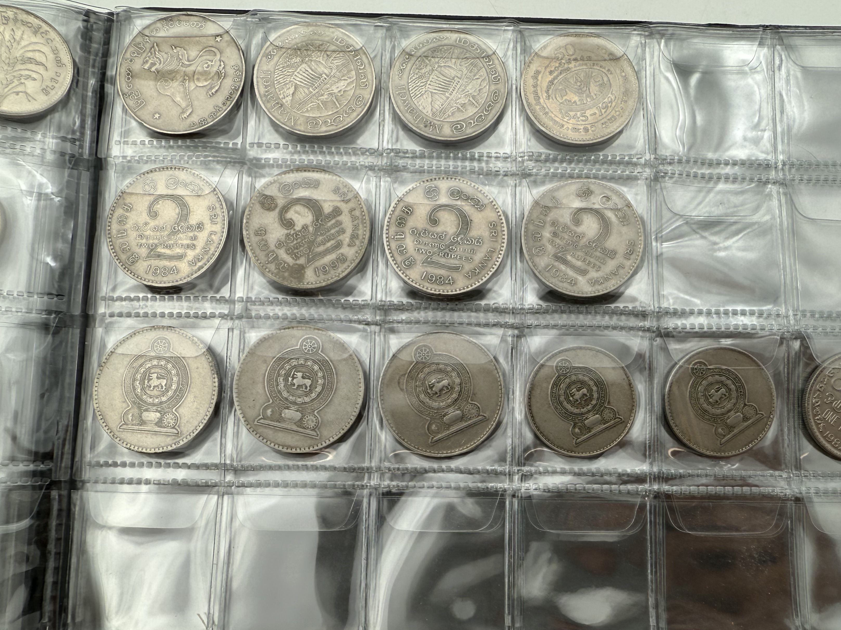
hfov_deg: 59.3
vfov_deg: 46.7
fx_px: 729
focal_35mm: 30
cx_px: 517
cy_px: 354
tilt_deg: -81.1
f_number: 2.2
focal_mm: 2.22
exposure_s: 1/233
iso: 40
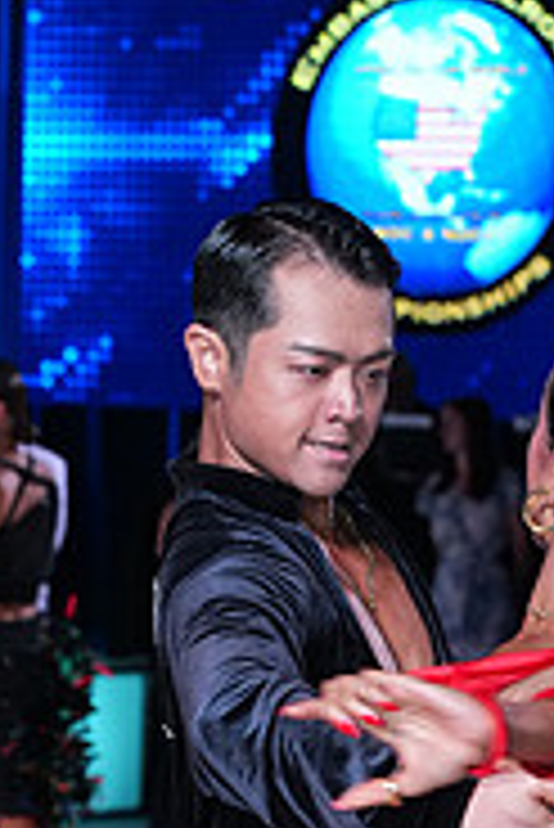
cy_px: 1188
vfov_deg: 9.1
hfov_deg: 6.2
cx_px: 340
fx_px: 5091
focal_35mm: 221
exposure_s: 1/250
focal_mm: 70
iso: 2500
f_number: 5.6
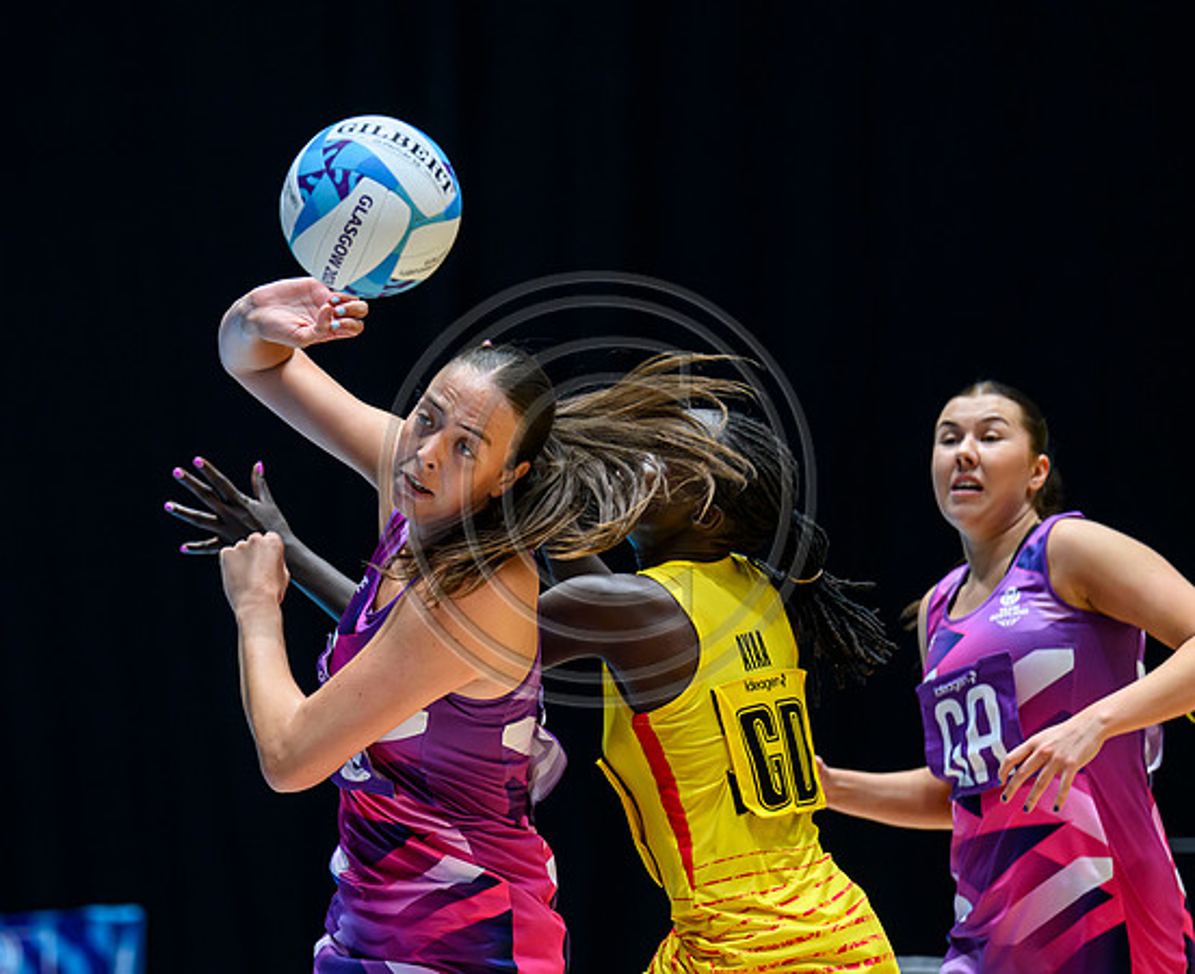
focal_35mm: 304
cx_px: 438
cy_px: 327
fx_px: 10820
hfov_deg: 6.3
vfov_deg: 5.2
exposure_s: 1/1250
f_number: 3.5
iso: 2500
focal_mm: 200
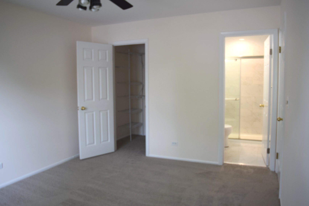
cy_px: 103
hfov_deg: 67.4
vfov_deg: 47.9
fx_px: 232
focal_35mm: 27
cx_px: 154
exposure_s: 1/60
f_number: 4
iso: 450
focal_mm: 18
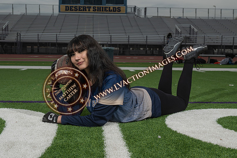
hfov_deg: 39.1
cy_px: 83
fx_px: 333
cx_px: 112
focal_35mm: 51
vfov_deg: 26.7
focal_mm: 48
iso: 160
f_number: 8
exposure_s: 1/200
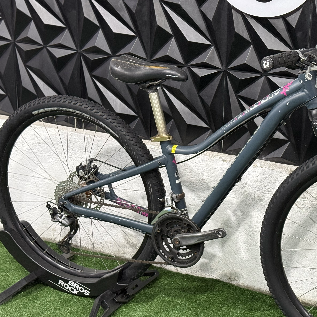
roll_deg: -1.9
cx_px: 248
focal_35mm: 72
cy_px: 184
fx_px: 746
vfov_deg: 24.0
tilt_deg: -19.2
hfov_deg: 23.7
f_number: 1.78
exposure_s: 1/60
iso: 200
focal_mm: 6.76
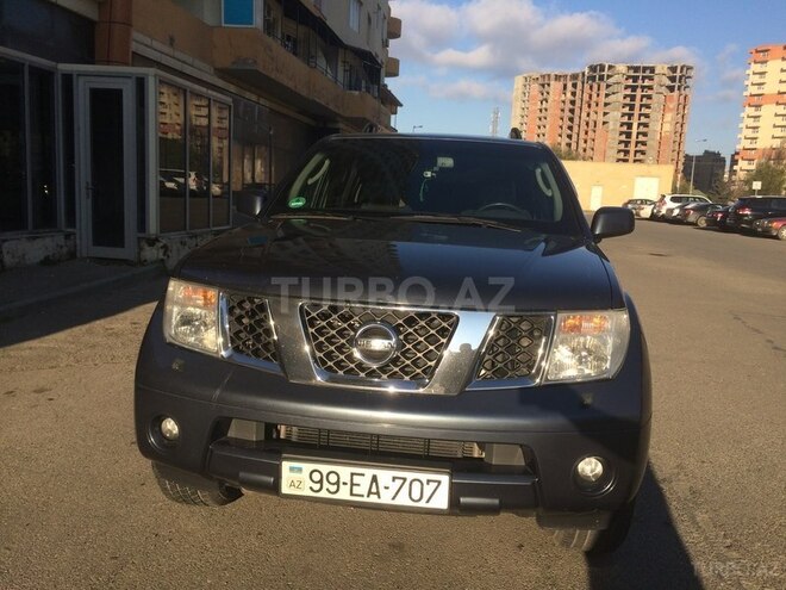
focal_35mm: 29
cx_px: 393
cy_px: 295
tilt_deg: -8.9
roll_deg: -3.2
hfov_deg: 61.7
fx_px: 658
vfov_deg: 48.2
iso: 32
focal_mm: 4.15
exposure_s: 1/1786
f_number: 2.2
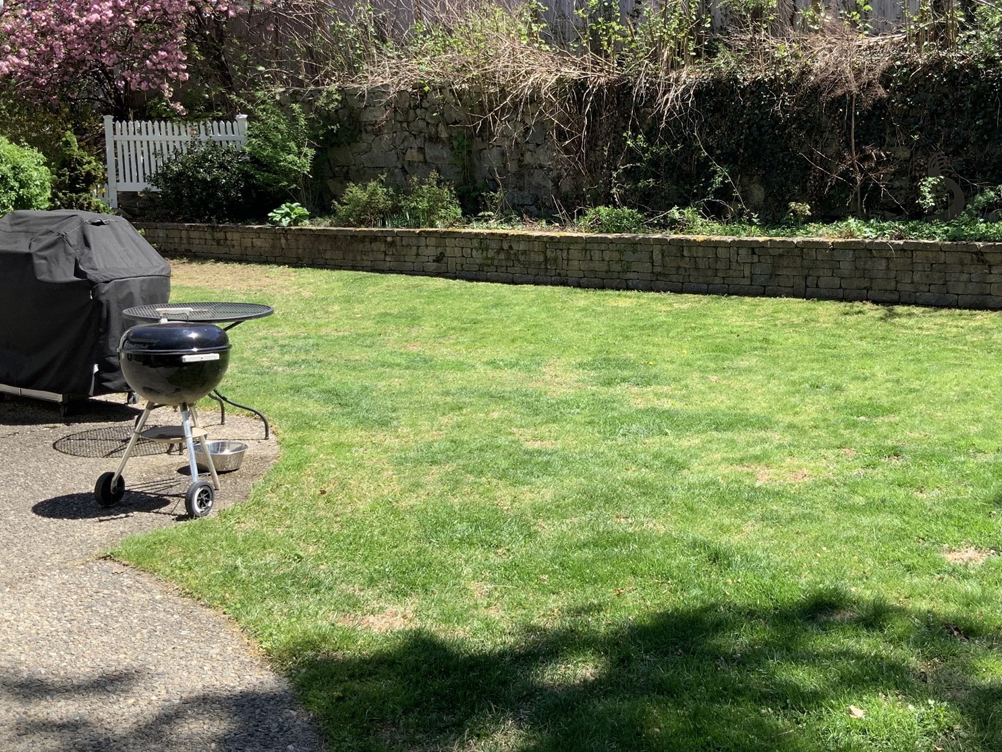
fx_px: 1158
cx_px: 596
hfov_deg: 46.6
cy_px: 294
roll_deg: +0.3
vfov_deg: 35.8
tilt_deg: -3.7
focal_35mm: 40
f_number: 1.8
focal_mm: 3
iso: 16
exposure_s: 1/691
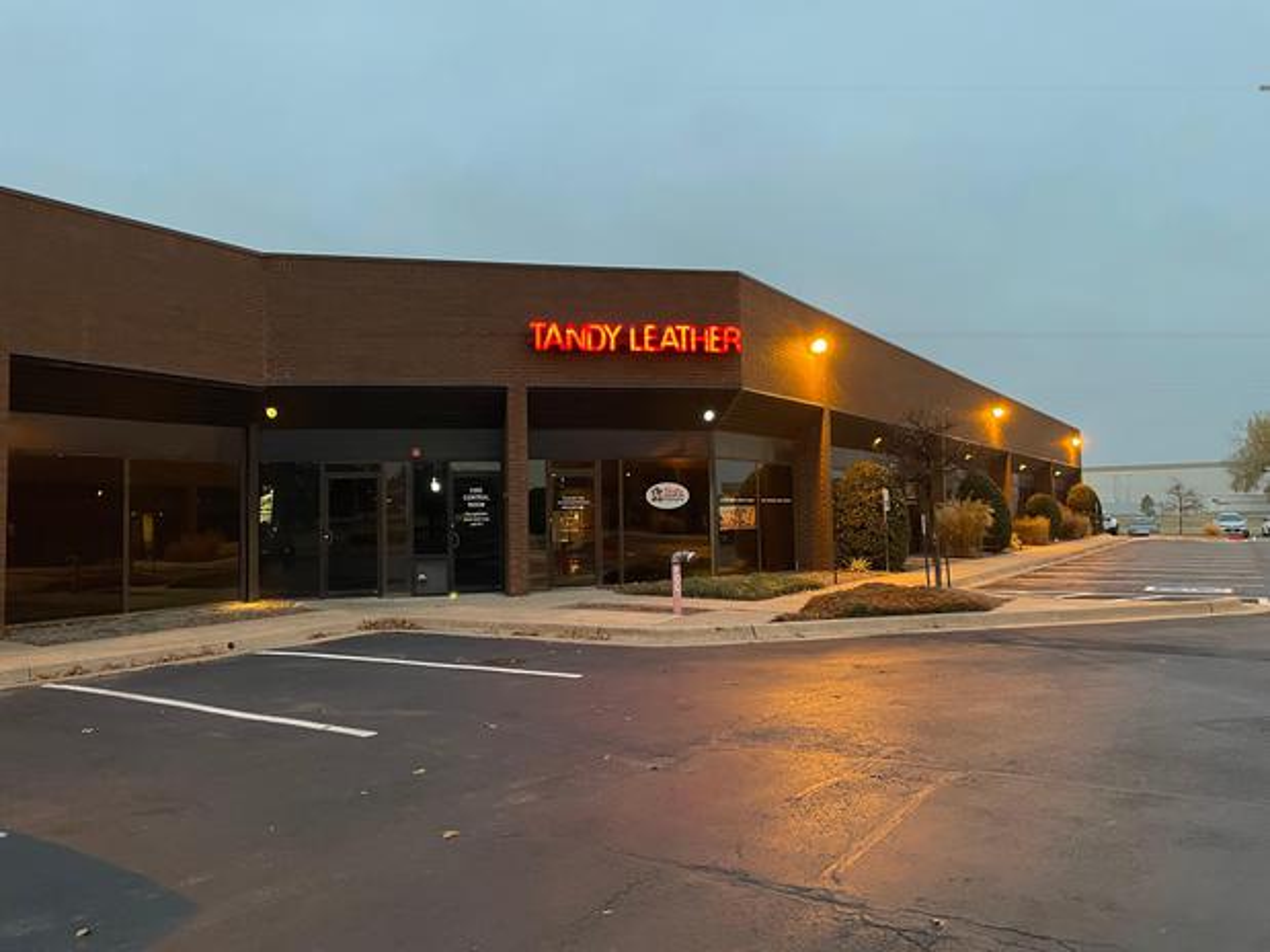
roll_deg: +1.2
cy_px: 476
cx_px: 635
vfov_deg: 53.0
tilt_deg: +2.4
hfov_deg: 67.3
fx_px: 954
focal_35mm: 26
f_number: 1.6
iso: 640
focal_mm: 4.2
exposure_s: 1/40
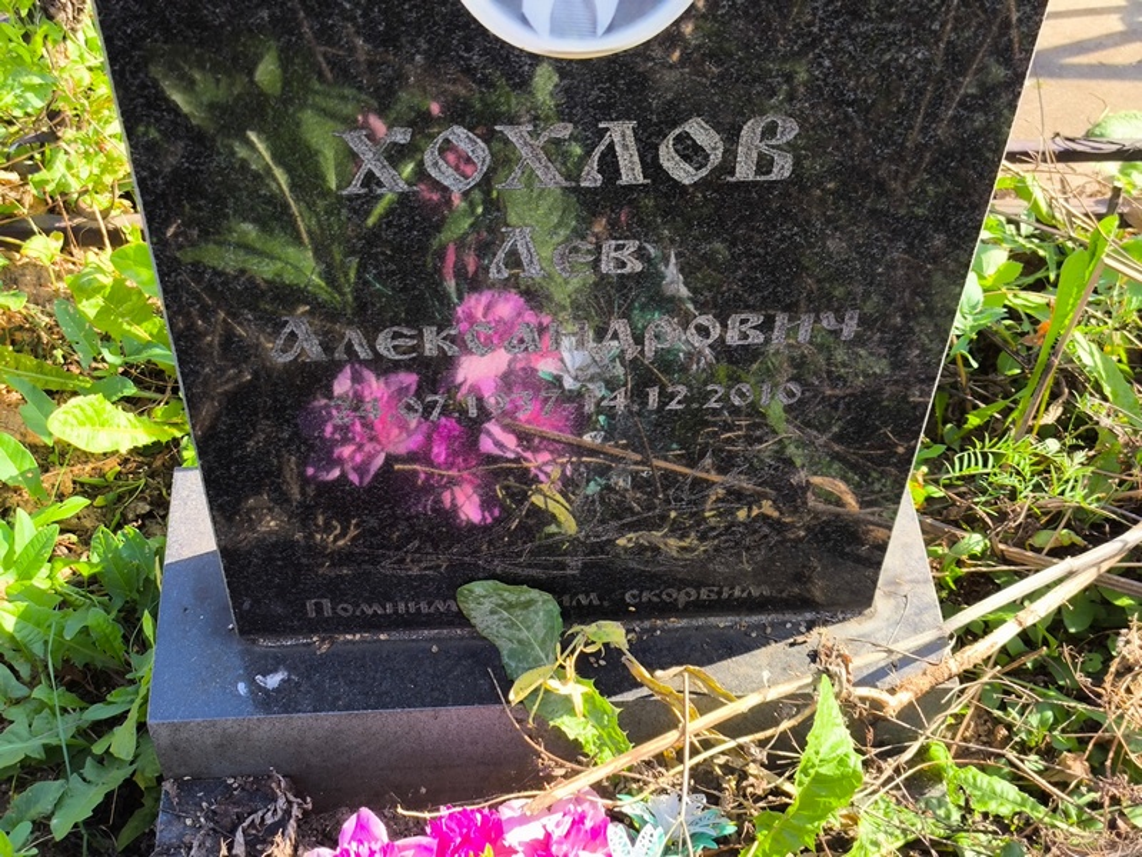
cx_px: 571
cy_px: 428
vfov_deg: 29.1
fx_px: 1650
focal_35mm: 50
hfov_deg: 38.2
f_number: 1.7
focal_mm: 4.71
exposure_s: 1/273
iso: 50
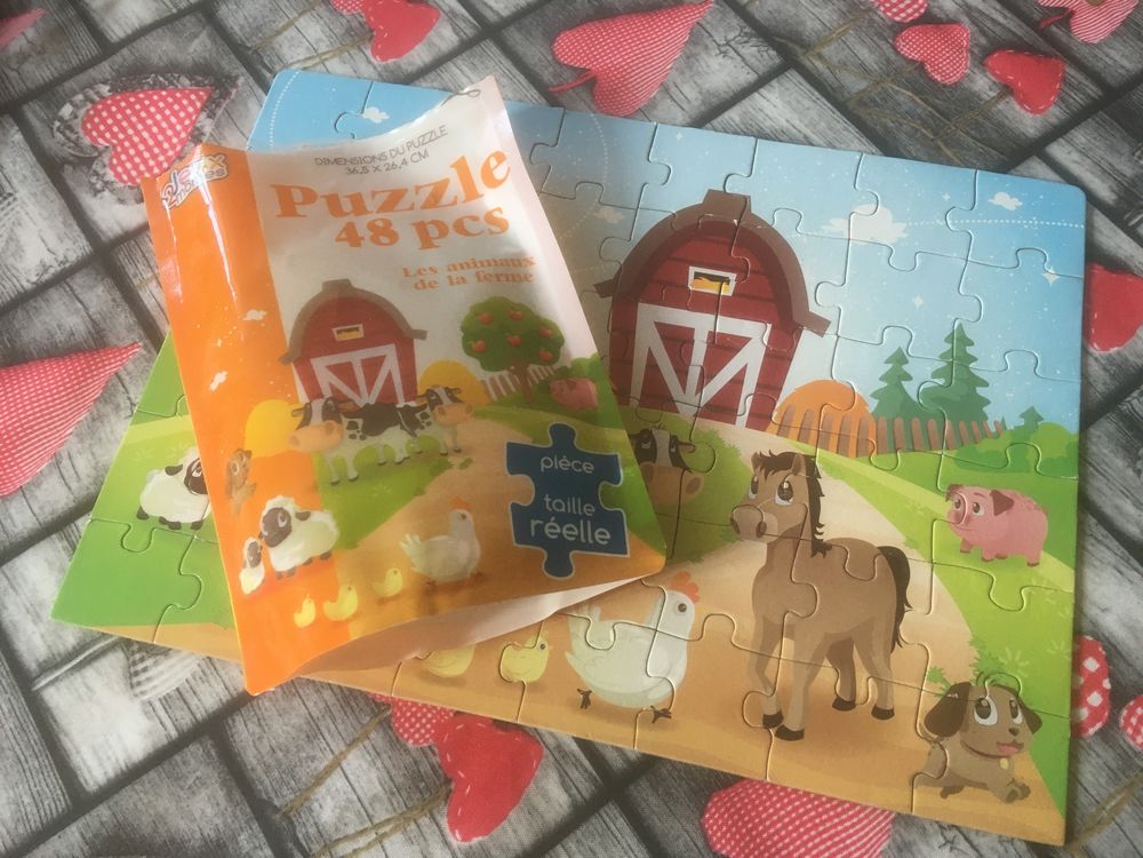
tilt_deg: -67.1
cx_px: 572
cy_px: 429
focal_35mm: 29
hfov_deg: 61.7
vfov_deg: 48.2
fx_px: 958
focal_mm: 4.15
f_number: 2.2
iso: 50
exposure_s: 1/33
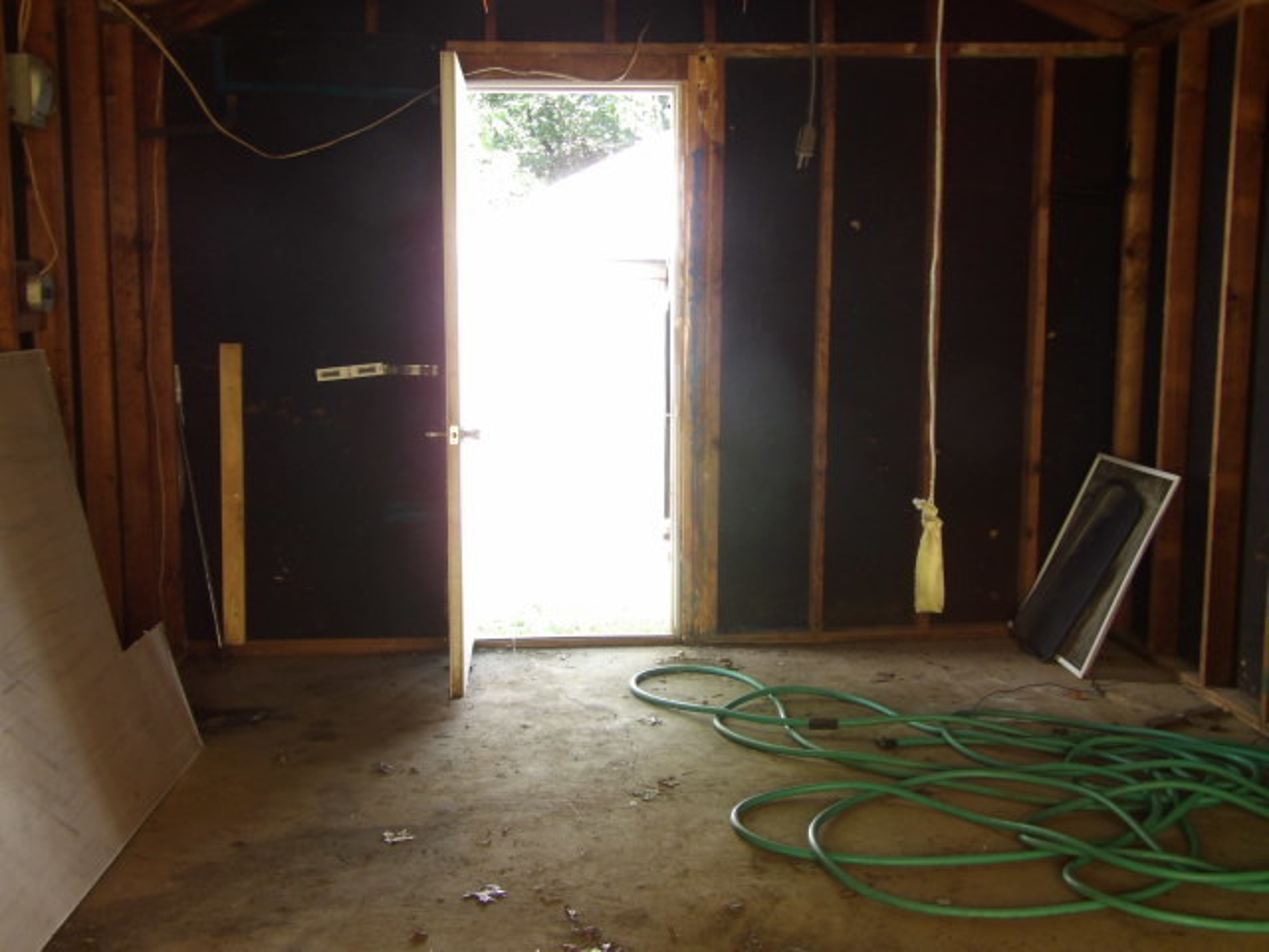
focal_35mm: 39
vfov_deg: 36.8
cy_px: 476
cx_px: 634
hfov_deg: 47.9
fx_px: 1430
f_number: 3.7
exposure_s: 1/33
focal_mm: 7
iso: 199
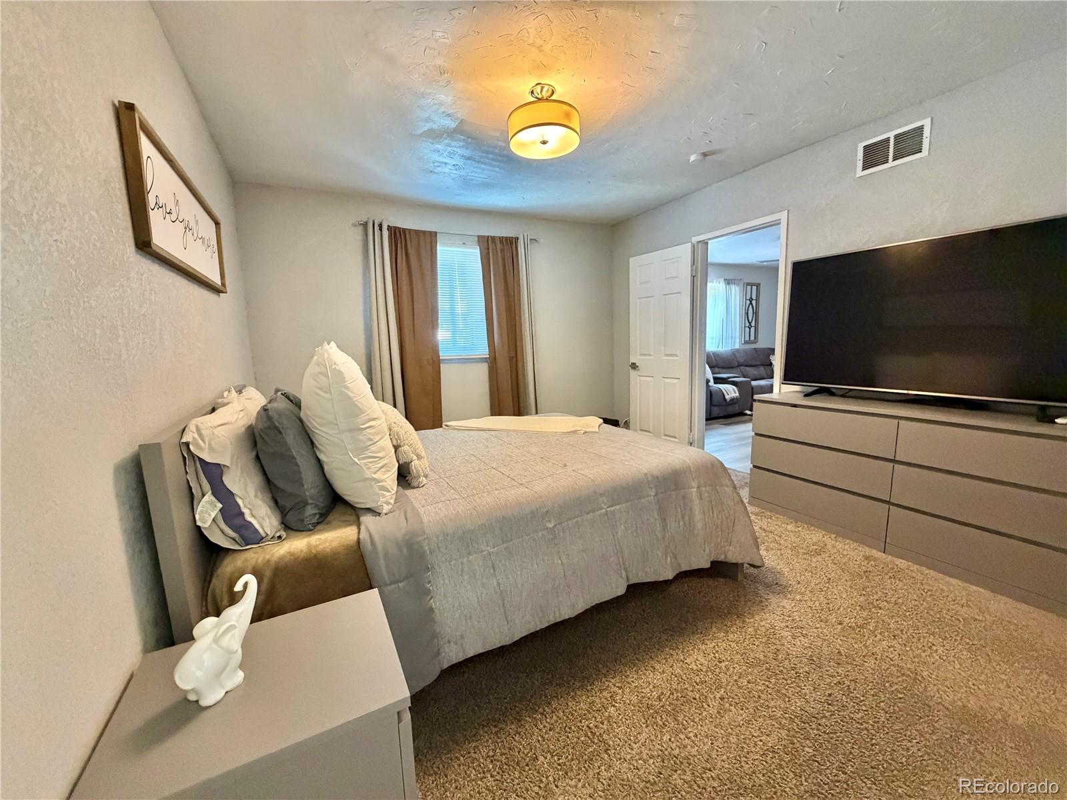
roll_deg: +2.5
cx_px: 534
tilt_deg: -7.9
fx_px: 432
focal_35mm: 14
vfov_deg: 85.7
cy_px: 400
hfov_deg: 102.1
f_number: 2.2
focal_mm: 2.22
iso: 800
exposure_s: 1/60
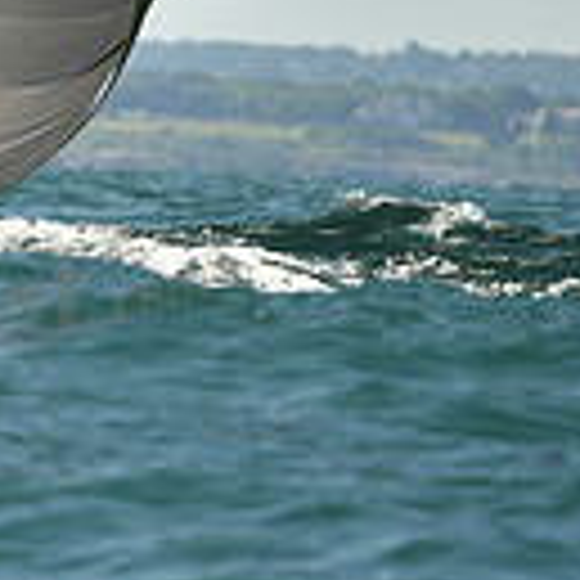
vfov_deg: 1.1
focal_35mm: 1530
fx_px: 29003
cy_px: -281
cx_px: -652
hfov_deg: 1.1
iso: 250
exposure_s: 1/1000
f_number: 7.1
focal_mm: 400
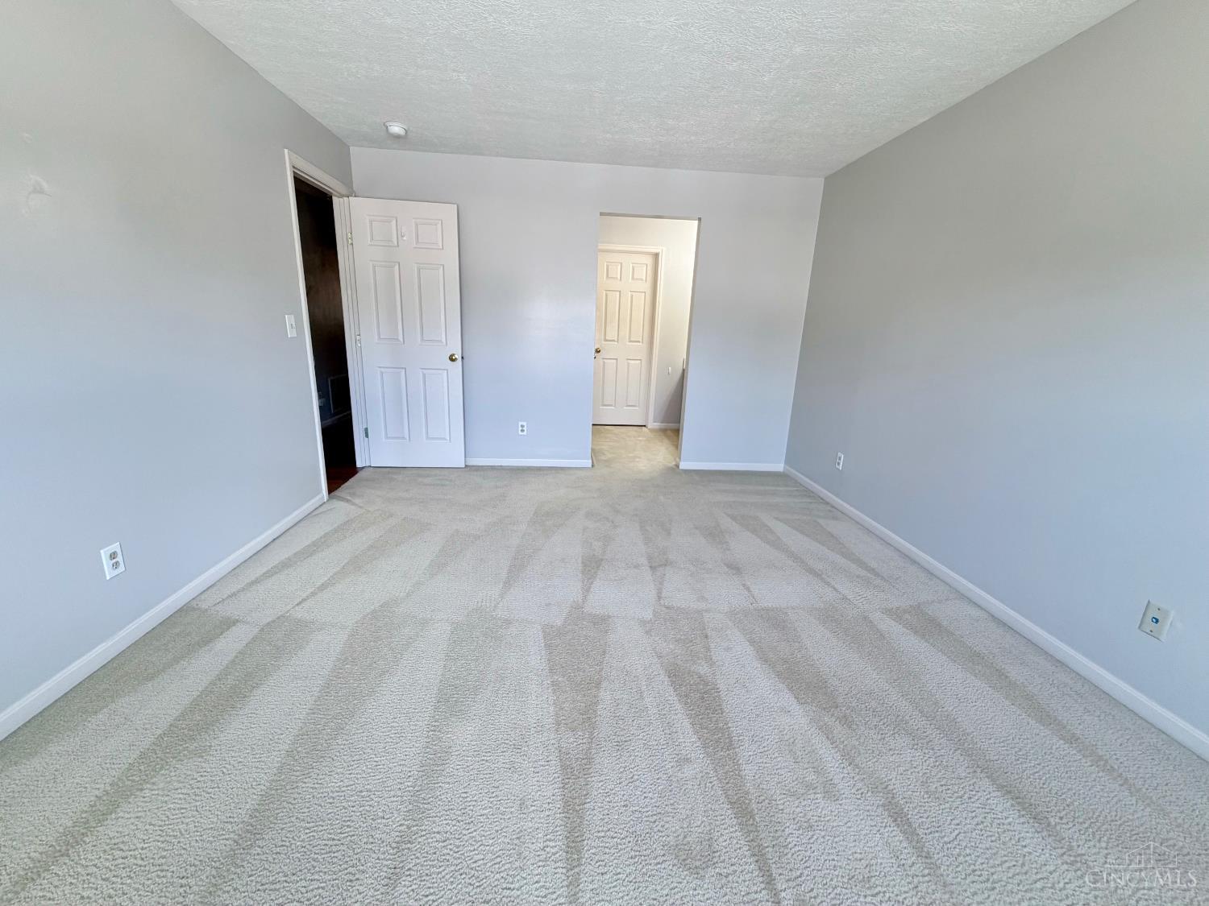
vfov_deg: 85.7
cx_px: 604
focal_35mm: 14
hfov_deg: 102.1
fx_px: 489
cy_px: 453
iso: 160
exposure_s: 1/120
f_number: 2.2
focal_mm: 2.22
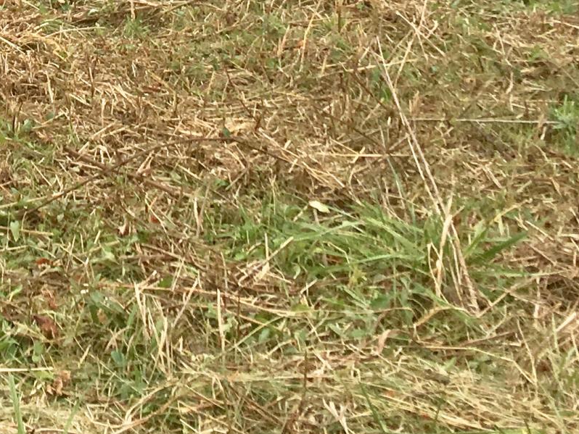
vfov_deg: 12.4
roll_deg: -1.5
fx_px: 1824
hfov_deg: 17.1
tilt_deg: -5.9
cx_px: -147
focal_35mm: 109
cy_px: -356
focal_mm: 4.15
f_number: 2.2
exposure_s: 1/513
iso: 25
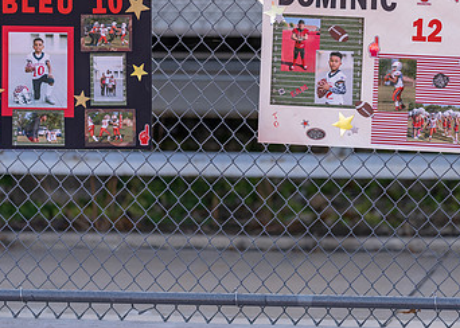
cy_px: 118
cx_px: 338
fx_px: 3134
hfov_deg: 8.4
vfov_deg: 6.0
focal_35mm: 240
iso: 100
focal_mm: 135
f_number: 1.8
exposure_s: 1/2500
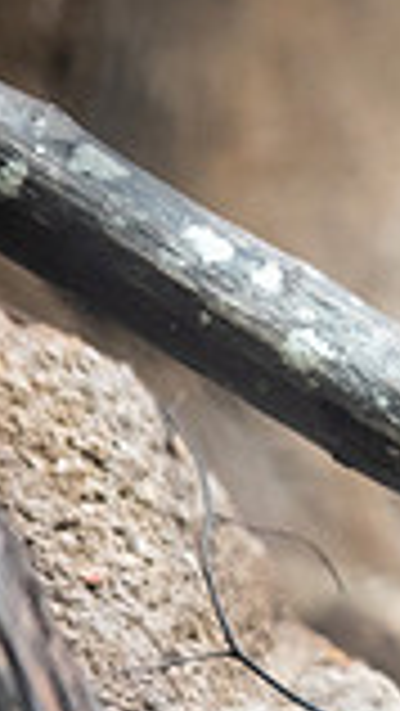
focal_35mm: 767
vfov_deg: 2.8
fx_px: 14447
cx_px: 1222
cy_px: 421
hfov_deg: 1.6
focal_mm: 200
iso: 1000
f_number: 2.8
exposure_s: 1/160
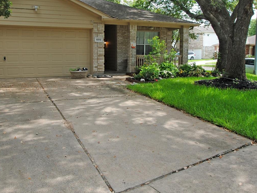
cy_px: 69
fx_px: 249
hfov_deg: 54.5
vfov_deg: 42.0
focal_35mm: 33
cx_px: 115
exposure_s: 1/200
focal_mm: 11.5
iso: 100
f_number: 4.5
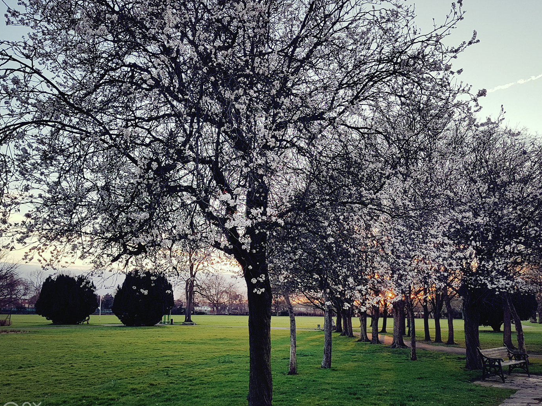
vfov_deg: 46.7
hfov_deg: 59.9
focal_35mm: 30
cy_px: 228
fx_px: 470
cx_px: 257
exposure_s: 1/215
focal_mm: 4.2
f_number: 1.7
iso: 50
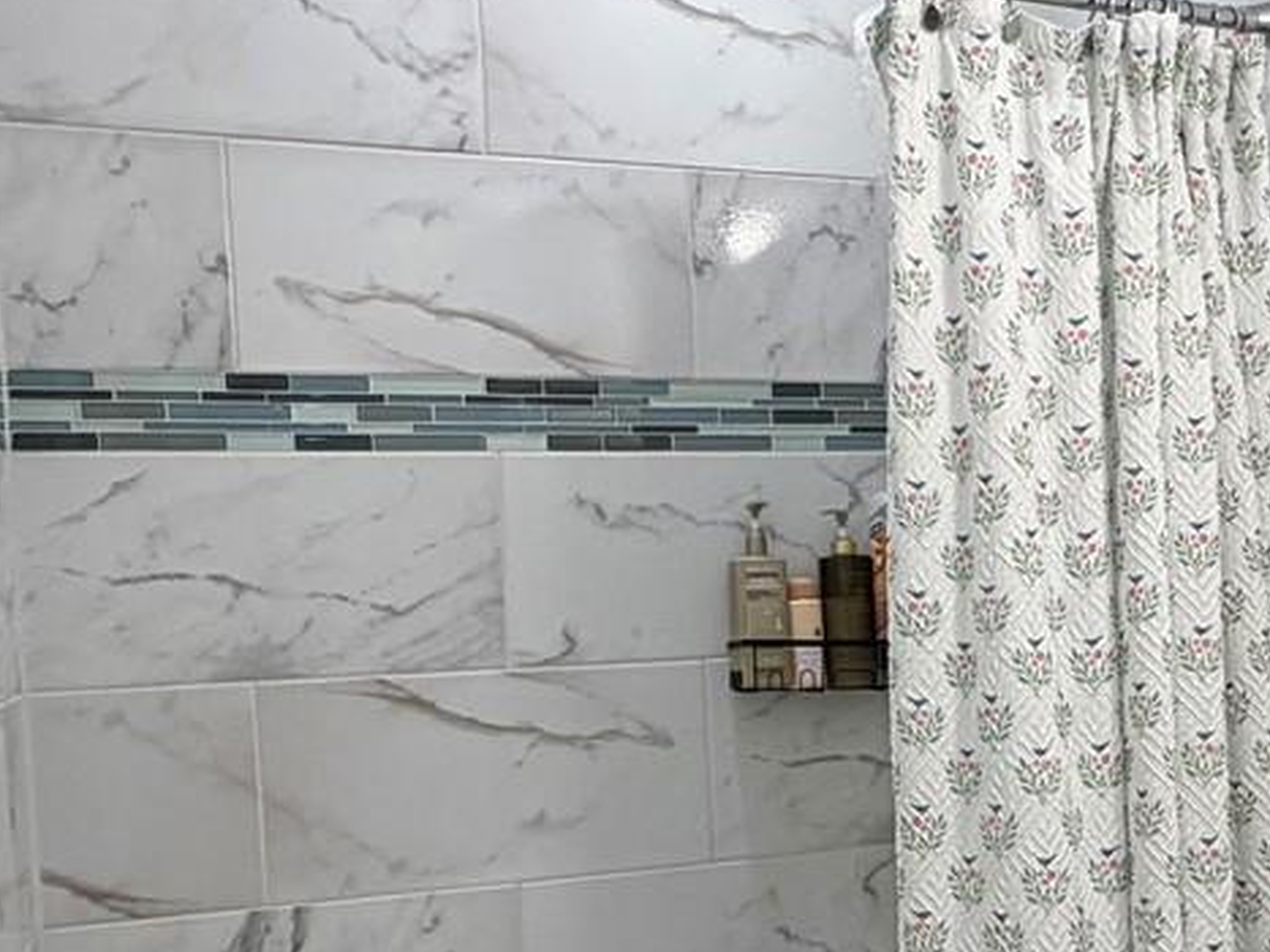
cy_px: 677
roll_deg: +1.2
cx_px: 1088
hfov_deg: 37.6
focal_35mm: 48
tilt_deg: -3.5
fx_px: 1761
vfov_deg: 29.9
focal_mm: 2.22
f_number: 2.2
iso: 100
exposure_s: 1/120
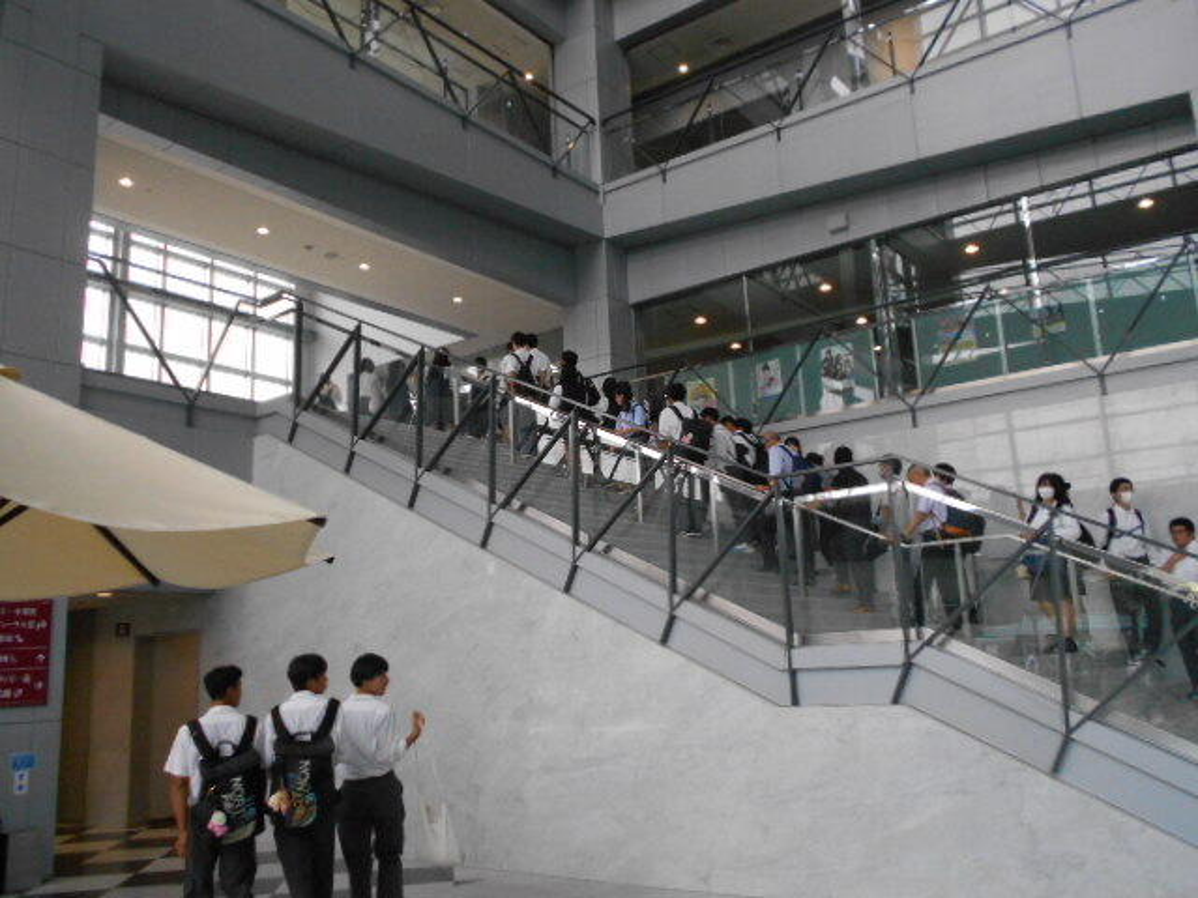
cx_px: 599
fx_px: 1038
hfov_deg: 60.0
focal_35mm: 30
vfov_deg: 46.8
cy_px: 449
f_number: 3.4
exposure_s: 1/250
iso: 450
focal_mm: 5.1
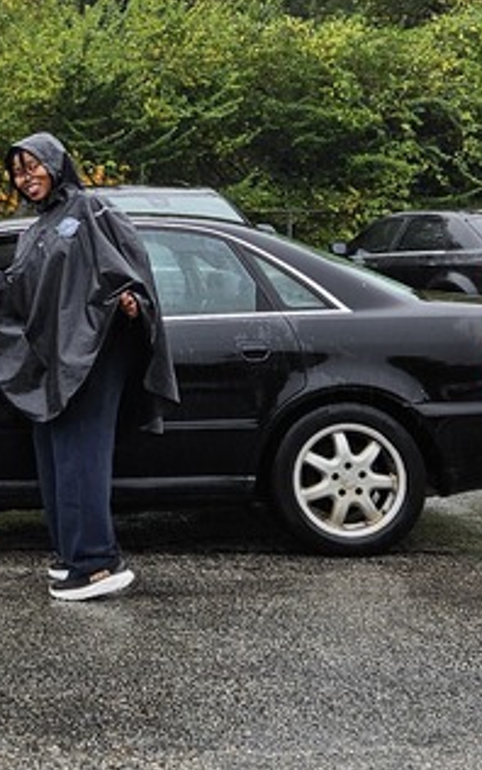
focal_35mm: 79
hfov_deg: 15.7
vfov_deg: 25.7
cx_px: -153
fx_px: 1657
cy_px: 161
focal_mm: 5.4
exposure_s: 1/180
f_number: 1.8
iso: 32
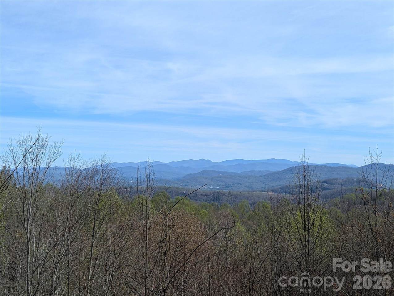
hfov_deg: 38.9
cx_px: 197
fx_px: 559
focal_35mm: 49
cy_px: 148
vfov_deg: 29.7
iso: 29
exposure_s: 1/1323
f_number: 1.68
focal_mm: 6.9
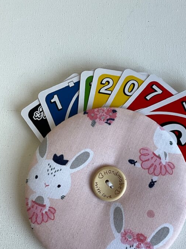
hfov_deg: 32.4
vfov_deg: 42.8
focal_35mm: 44
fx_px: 315
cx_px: 133
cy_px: 145
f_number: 1.8
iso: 25
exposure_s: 1/100
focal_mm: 3
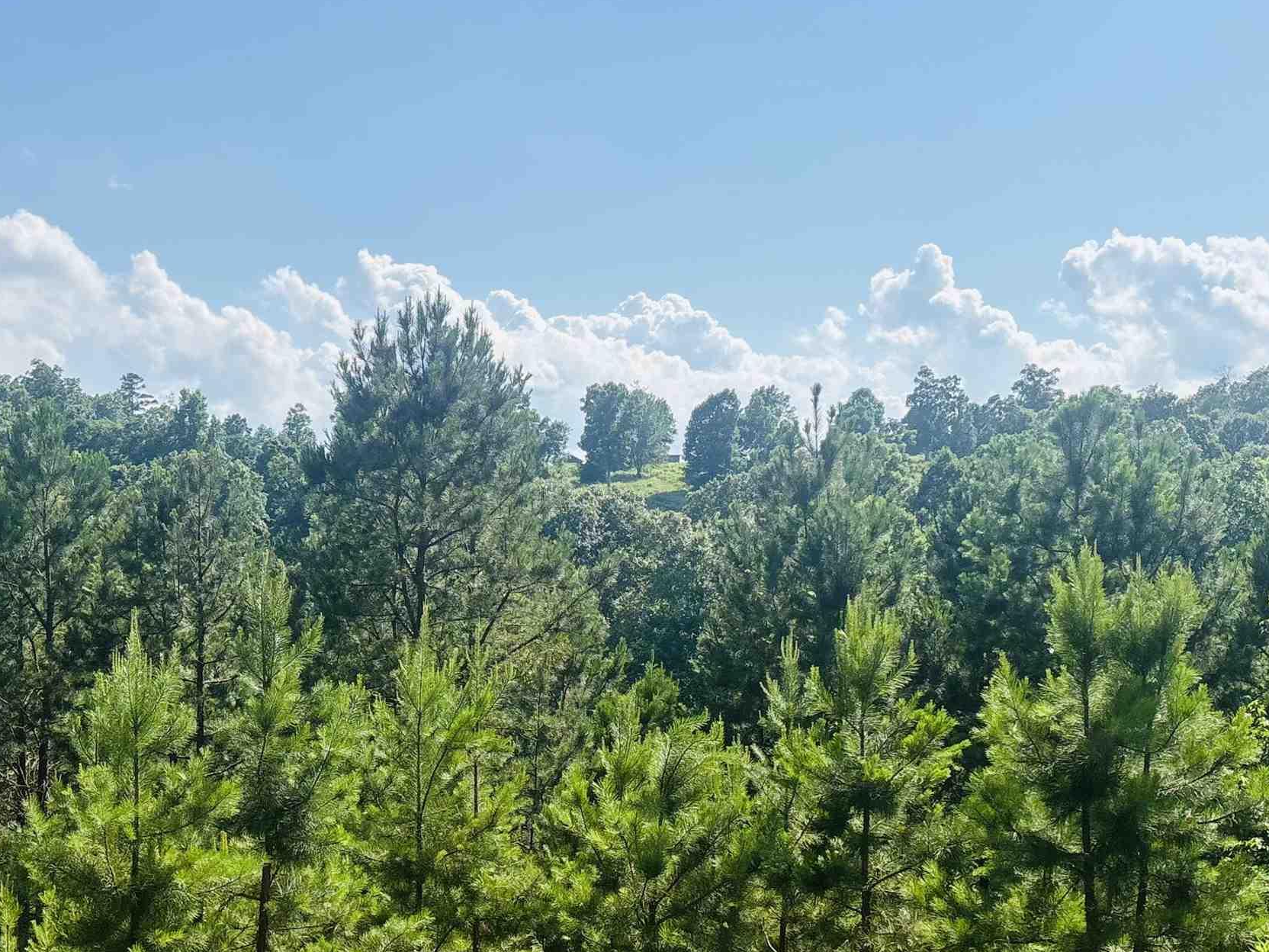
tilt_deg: -2.8
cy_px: 690
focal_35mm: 48
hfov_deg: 39.6
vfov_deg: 29.9
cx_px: 569
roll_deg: +1.0
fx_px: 1760
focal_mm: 5.96
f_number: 1.6
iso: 50
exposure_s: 1/4630
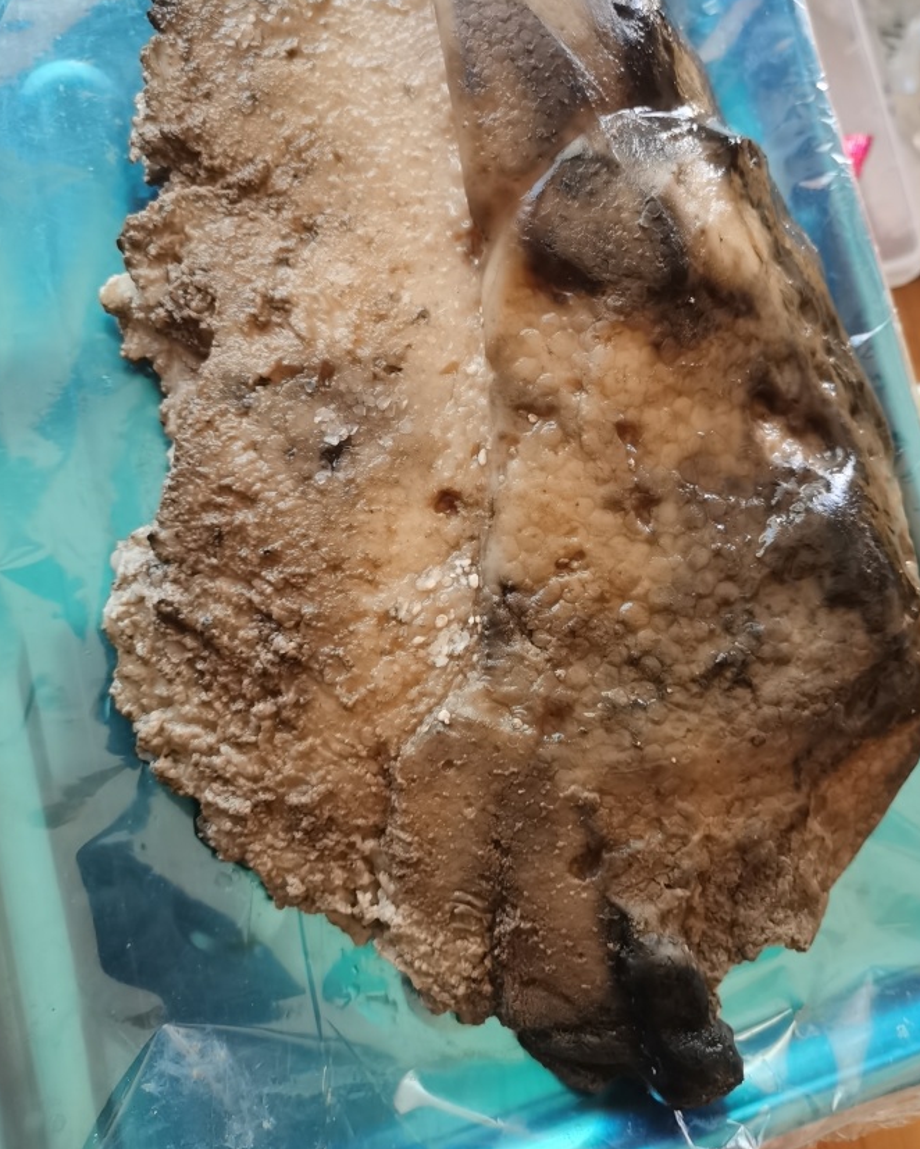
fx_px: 1157
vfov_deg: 52.5
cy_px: 469
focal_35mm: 34
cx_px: 527
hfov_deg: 43.3
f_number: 1.8
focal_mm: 5.58
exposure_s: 1/100
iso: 125
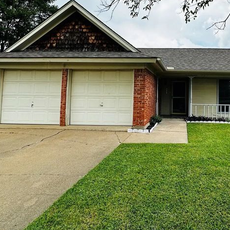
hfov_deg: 55.7
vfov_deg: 58.4
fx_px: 203
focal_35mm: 27
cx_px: 177
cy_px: 87
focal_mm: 2.22
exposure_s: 1/1072
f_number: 2.2
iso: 50
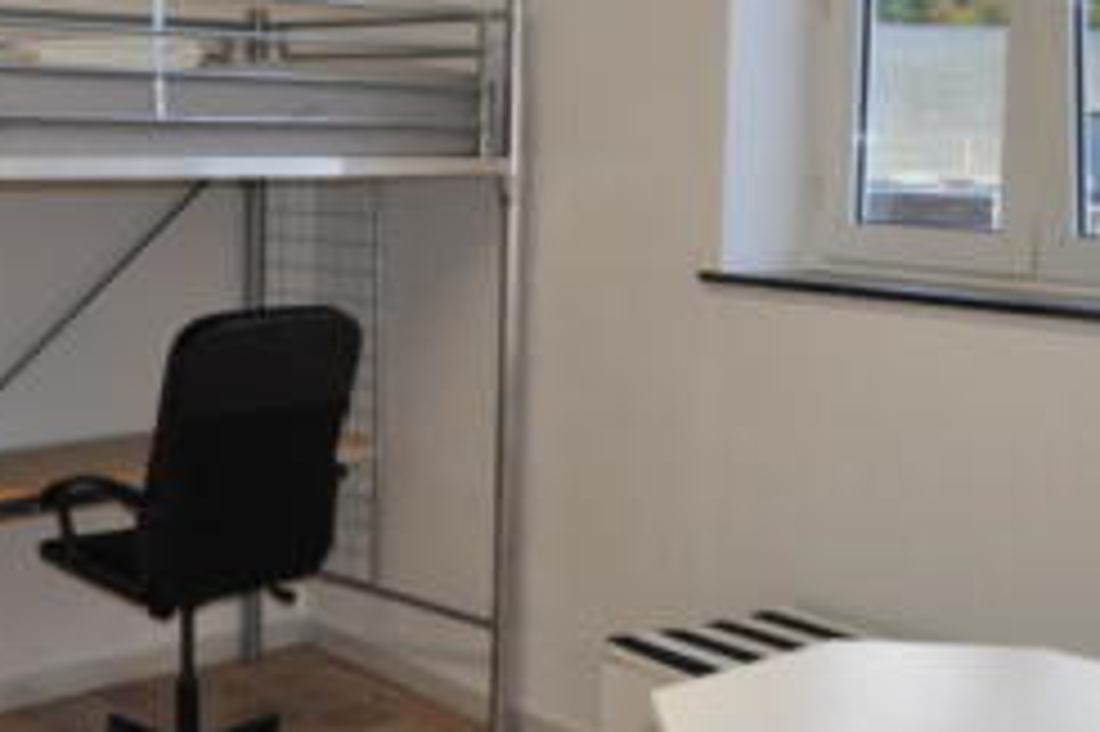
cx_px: 373
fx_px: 1679
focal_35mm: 55
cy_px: 238
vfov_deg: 24.5
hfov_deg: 35.9
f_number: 3.8
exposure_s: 1/160
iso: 640
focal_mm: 18
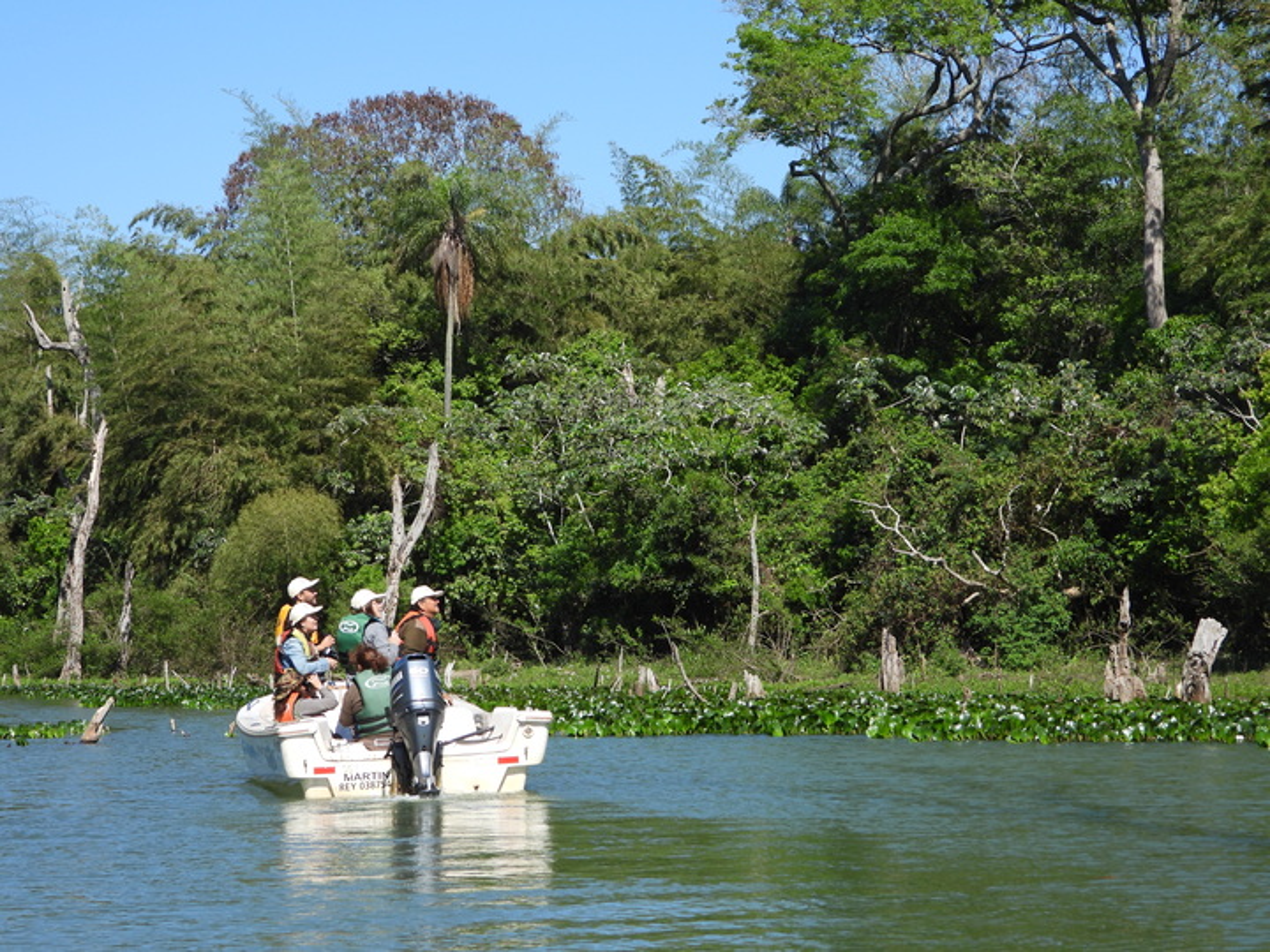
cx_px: 635
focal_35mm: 91
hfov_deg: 21.5
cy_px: 476
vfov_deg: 16.2
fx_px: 3339
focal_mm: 16.3
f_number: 3.5
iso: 100
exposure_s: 1/1000
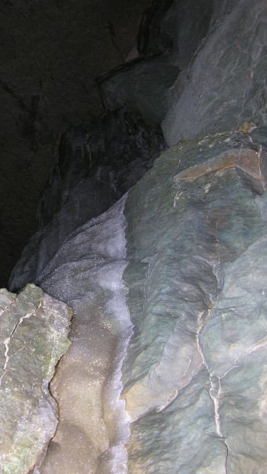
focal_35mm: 48
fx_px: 604
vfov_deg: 42.9
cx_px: 83
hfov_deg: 24.8
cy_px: 248
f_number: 2.8
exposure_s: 1/60.1
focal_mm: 8.9
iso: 50
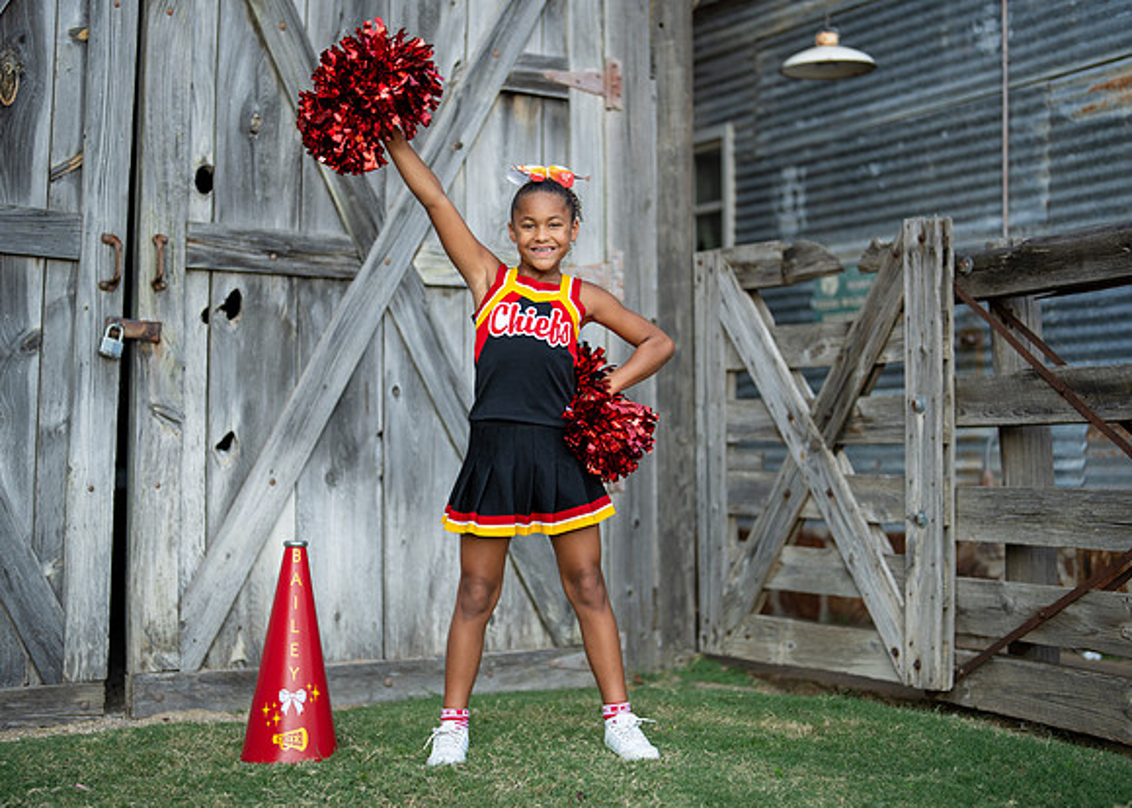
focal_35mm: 56
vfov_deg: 25.5
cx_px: 551
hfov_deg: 35.1
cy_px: 405
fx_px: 1787
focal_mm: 50
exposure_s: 1/2000
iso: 125
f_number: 1.2
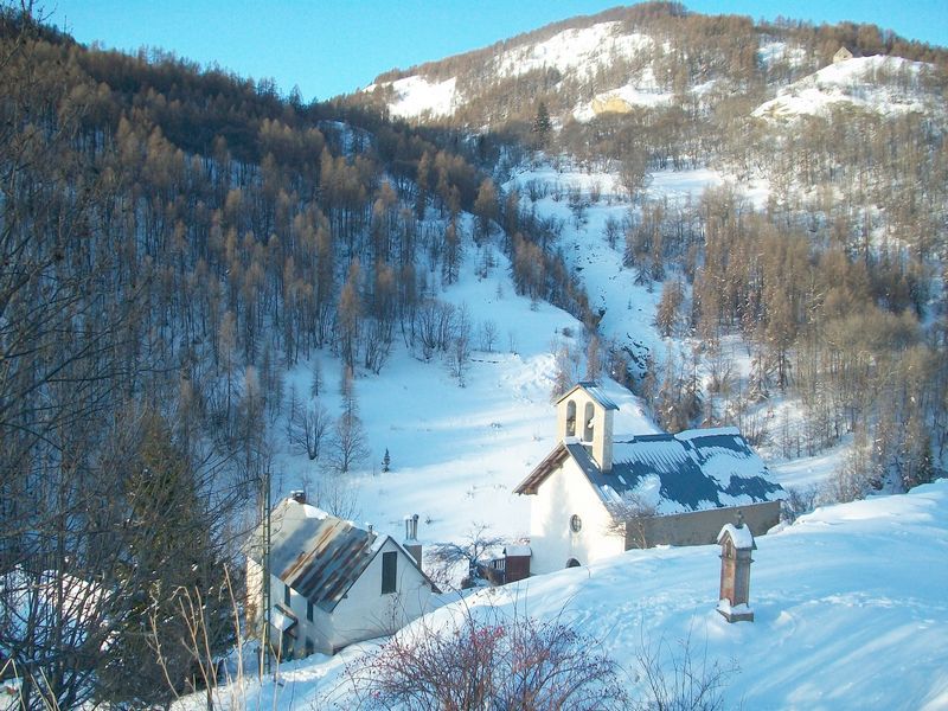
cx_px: 474
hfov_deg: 54.0
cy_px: 356
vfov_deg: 41.8
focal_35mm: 34
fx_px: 931
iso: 80
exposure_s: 1/320
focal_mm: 5.7
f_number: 2.8
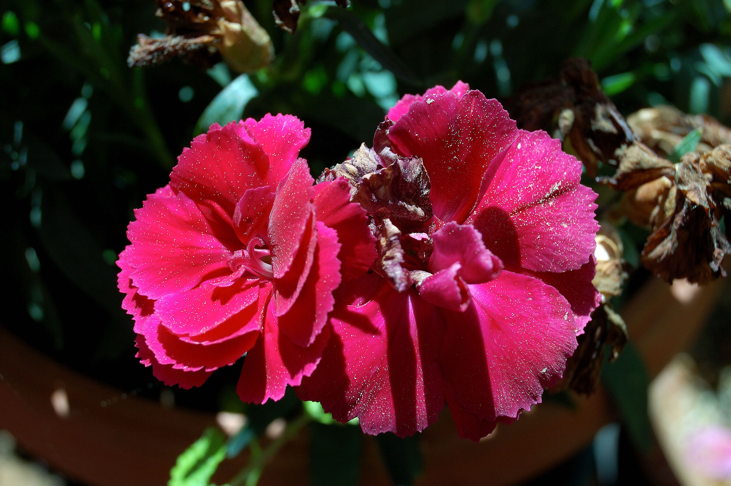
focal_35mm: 68
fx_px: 1369
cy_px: 243
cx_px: 366
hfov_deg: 29.9
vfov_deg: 20.1
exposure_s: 1/200
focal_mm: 45
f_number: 7.1
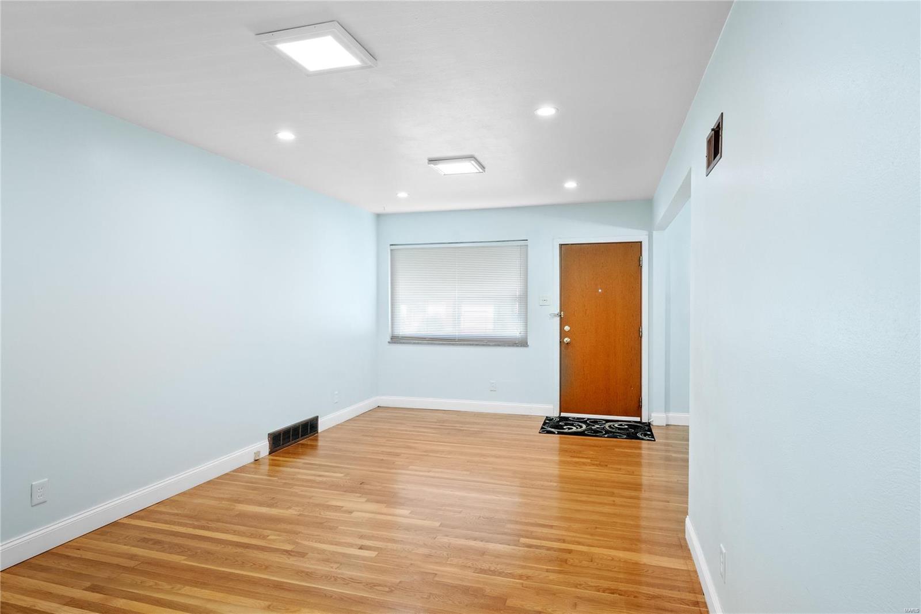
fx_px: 512
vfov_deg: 61.9
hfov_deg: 84.0
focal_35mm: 20
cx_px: 460
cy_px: 307
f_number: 6.3
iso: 400
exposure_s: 1/5
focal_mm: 10
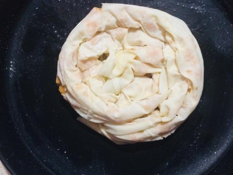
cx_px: 109
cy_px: 73
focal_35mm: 34
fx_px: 229
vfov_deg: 41.7
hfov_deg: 53.9
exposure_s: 1/25
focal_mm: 4.15
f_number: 2.2
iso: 320
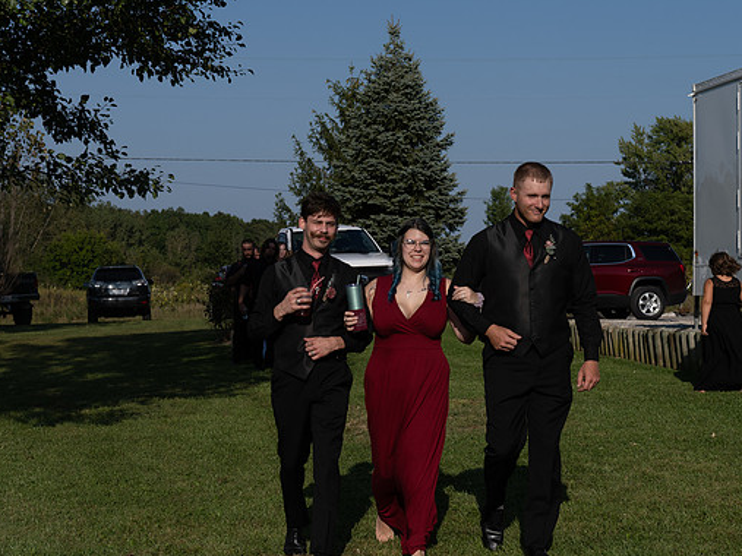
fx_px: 1650
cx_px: 405
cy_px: 279
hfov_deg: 25.3
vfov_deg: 19.1
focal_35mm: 77
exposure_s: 1/1600
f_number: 7.1
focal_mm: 70
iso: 250
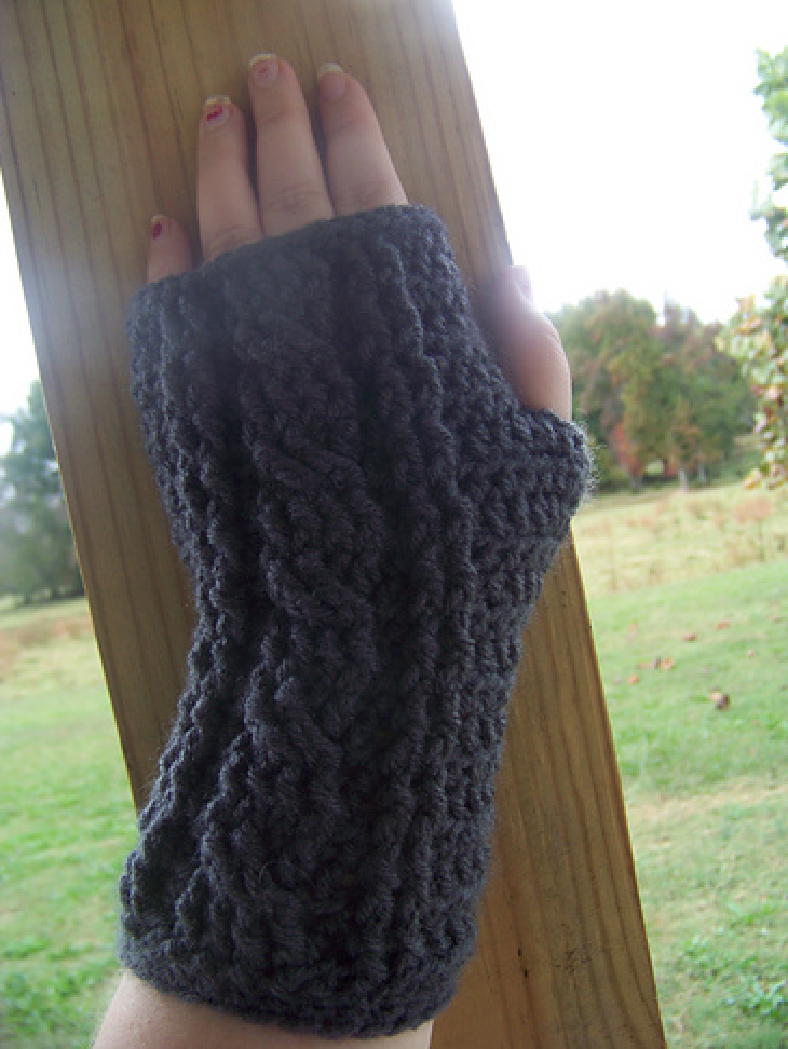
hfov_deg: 38.7
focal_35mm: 37
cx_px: 398
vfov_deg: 50.1
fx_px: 1122
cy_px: 512
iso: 64
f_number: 2.8
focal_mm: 5.85
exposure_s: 1/200
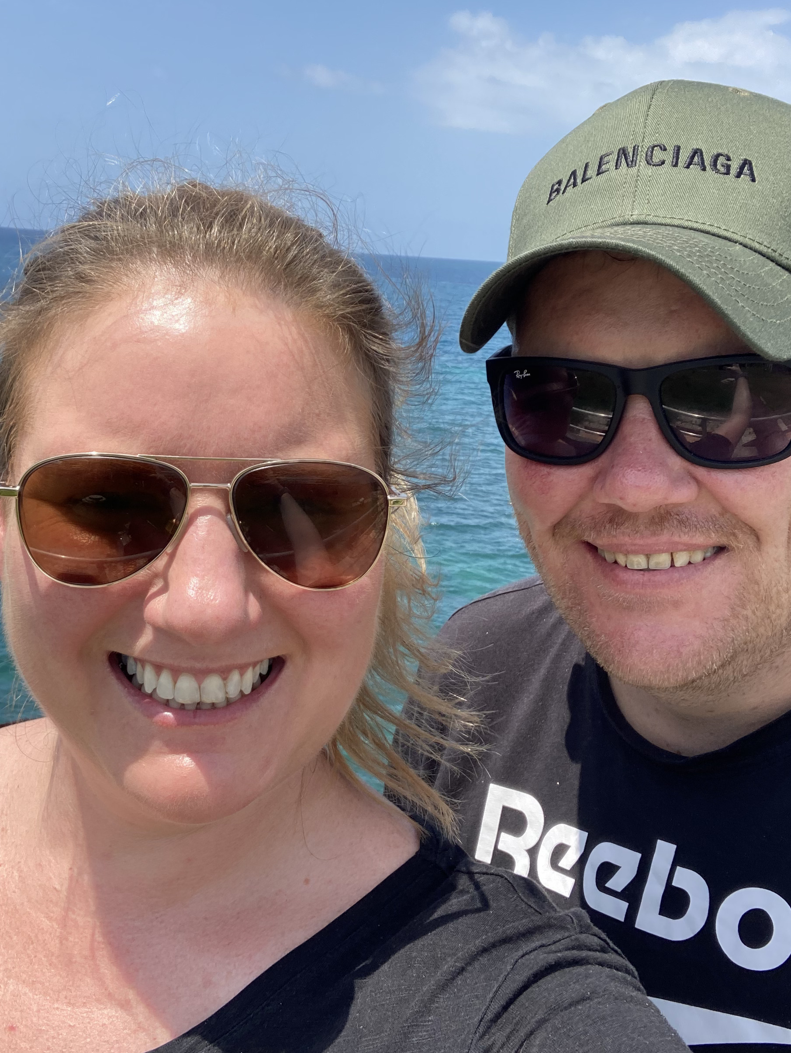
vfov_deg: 45.7
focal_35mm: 41
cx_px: 381
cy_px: 528
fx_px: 1248
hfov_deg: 35.2
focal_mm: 2.87
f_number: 2.2
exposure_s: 1/632
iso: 20
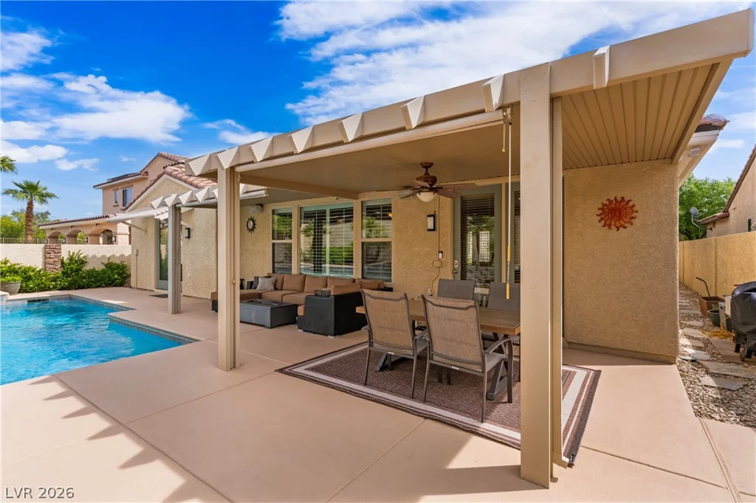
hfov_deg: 93.3
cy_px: 252
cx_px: 378
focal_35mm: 17
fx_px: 357
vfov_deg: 70.4
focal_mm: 17
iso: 320
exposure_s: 1/8000
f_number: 8
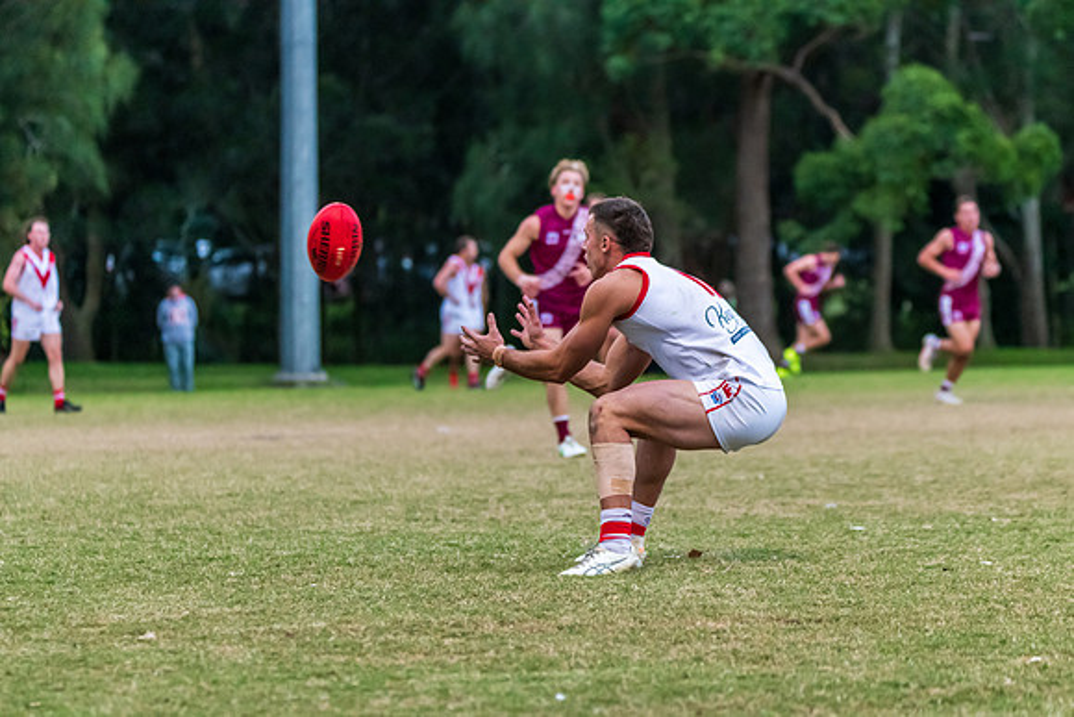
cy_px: 398
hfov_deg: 9.7
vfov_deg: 6.5
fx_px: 6300
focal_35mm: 211
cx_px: 597
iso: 3200
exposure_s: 1/1000
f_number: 5
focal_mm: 190
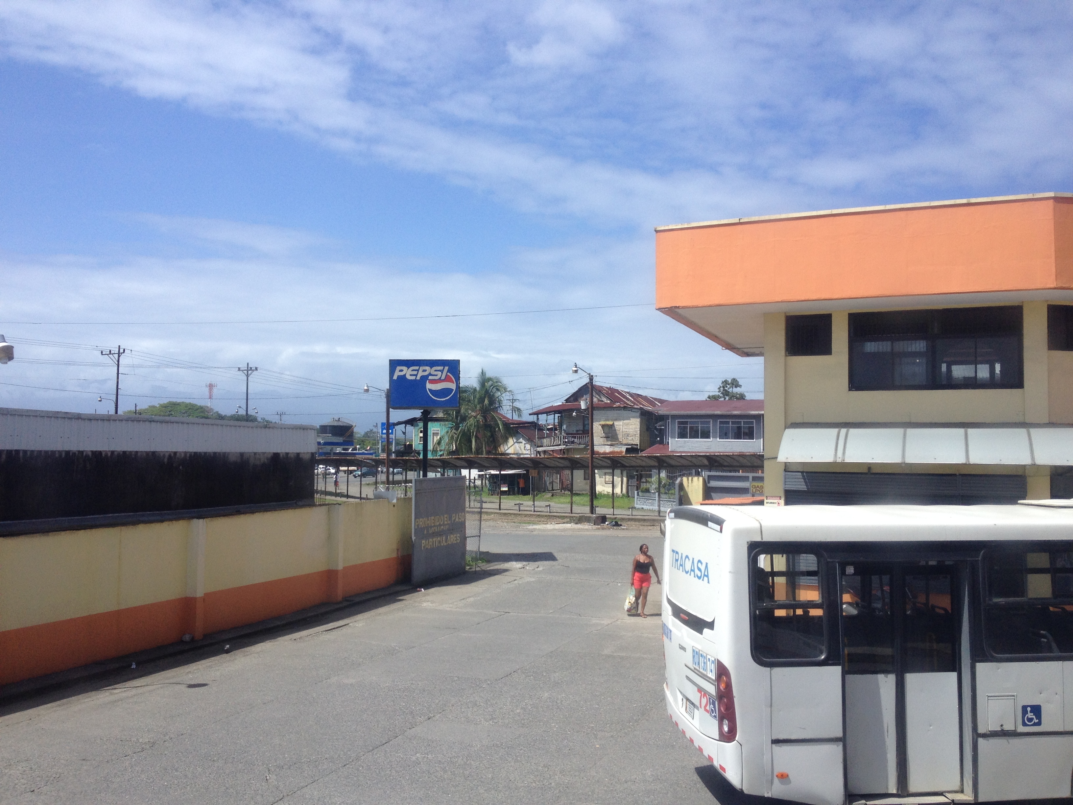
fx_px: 1085
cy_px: 402
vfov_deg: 40.7
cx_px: 536
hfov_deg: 52.6
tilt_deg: -0.1
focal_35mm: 35
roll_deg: -0.5
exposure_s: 1/1104
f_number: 2.4
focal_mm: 4.28
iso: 50
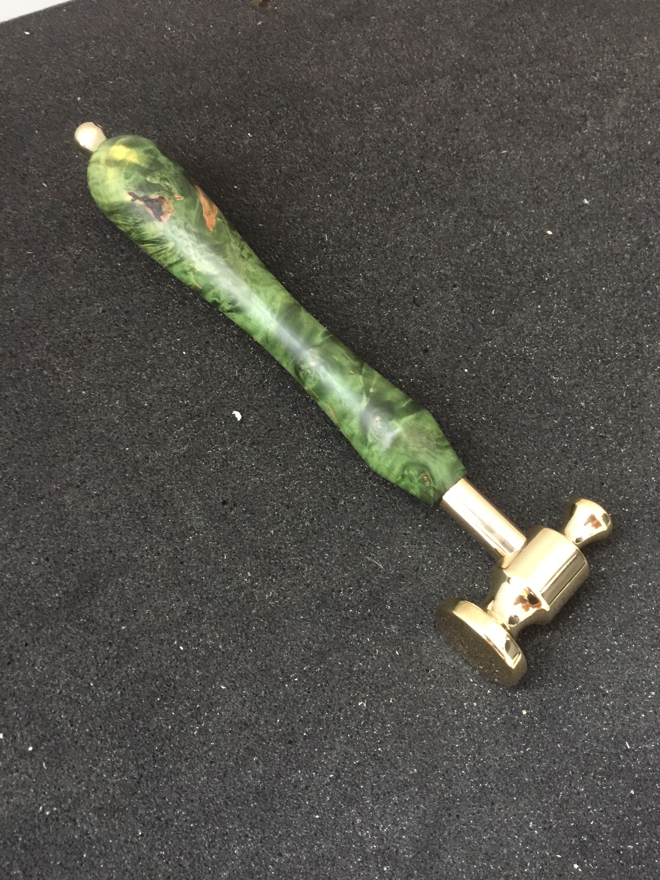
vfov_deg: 61.7
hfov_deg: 48.2
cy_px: 440
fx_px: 737
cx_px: 330
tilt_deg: -69.7
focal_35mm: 29
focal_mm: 4.15
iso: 160
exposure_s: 1/8
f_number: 2.2
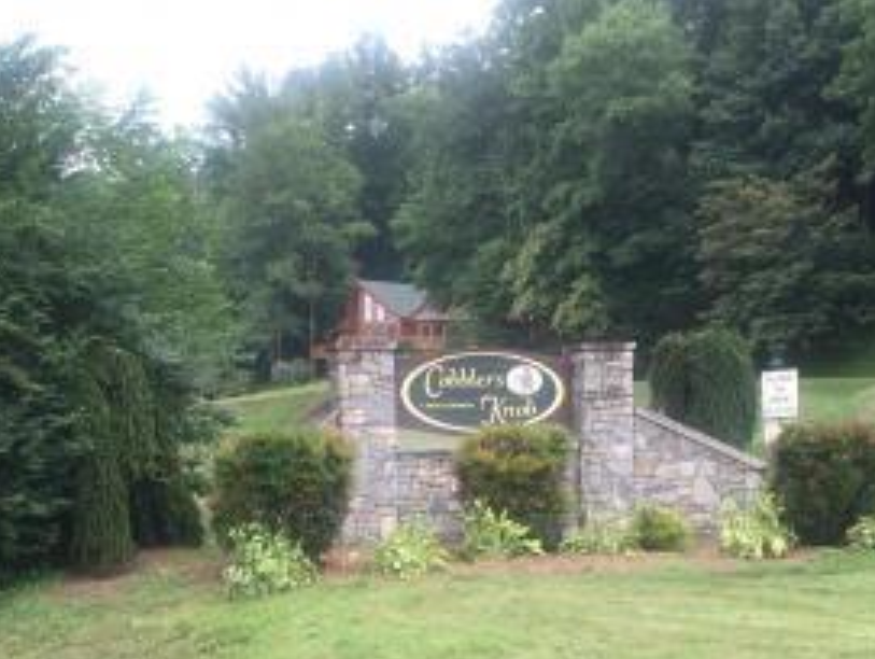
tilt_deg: -5.7
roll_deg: +0.6
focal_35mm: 62
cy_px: 646
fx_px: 1569
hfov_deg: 31.1
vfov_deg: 22.8
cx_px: 381
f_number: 2.2
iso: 32
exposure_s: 1/151
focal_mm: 4.15
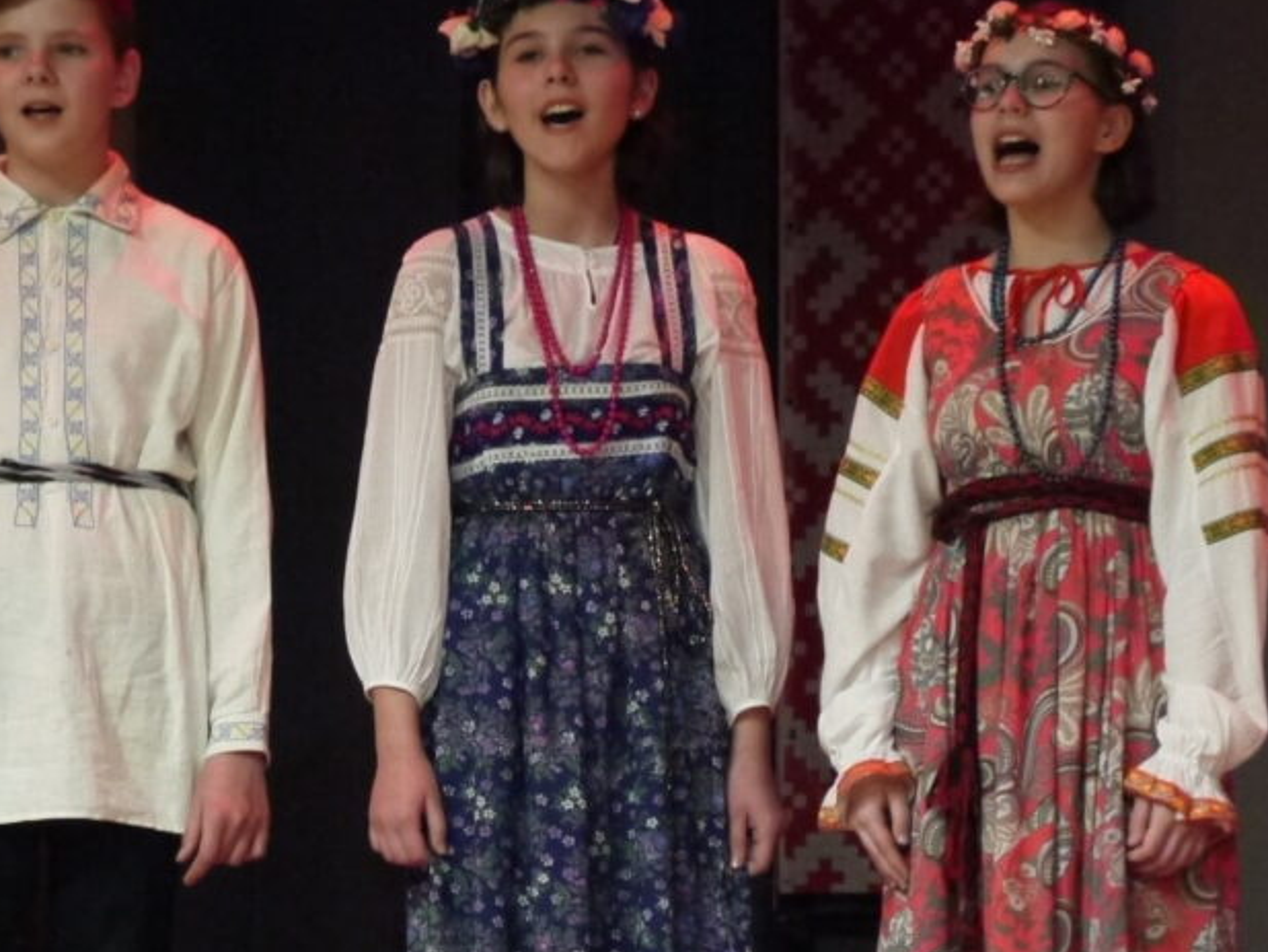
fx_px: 7657
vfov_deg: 7.1
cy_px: 681
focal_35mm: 209
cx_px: 789
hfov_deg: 9.5
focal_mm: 42
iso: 1600
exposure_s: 1/40
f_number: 5.6
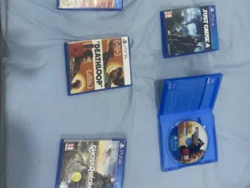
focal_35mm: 35
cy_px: 29
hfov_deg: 52.6
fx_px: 253
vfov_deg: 38.6
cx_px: 125
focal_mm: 4.25
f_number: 1.8
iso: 100
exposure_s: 1/50
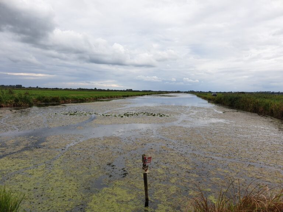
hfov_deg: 67.3
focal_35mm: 26
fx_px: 213
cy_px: 106
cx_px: 142
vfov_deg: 53.1
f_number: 2.4
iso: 50
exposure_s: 1/812
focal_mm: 4.3
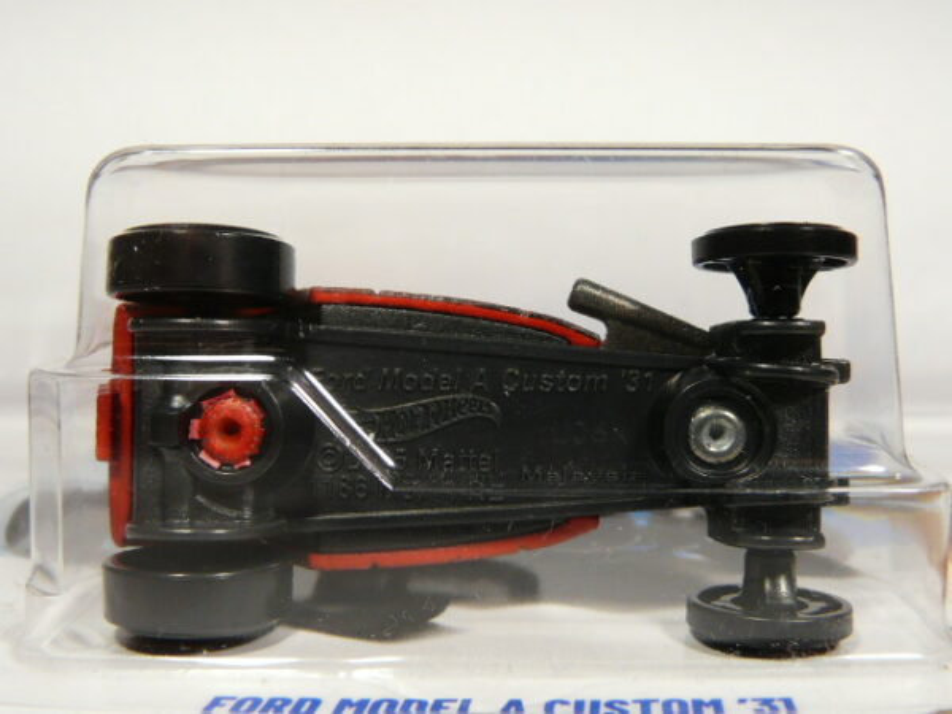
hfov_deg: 47.9
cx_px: 476
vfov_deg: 36.8
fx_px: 1073
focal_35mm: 39
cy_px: 357
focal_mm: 4.6
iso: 100
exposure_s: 1/60
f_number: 2.8
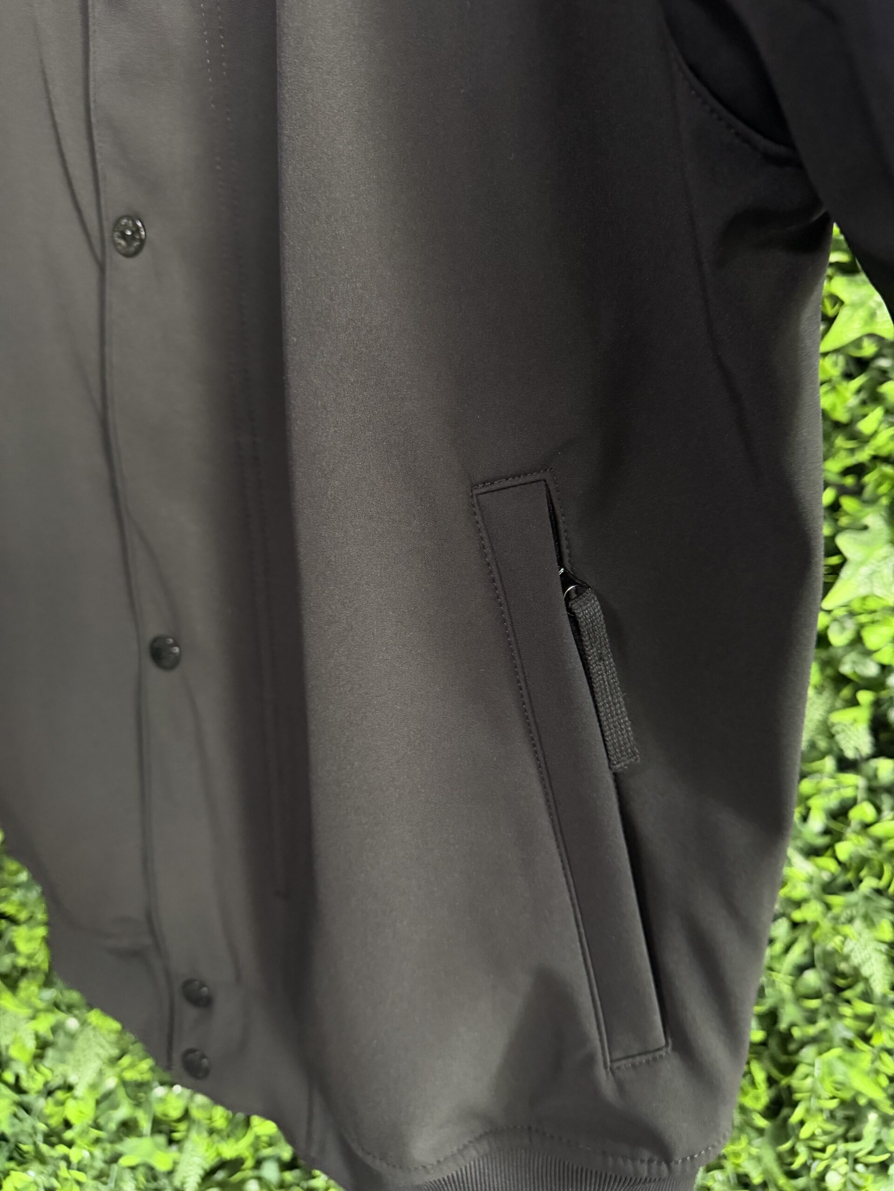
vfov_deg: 71.6
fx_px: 826
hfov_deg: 56.8
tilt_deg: -14.0
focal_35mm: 24
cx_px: 447
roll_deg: -2.2
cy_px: 596
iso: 800
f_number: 1.78
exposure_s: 1/50
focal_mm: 6.76
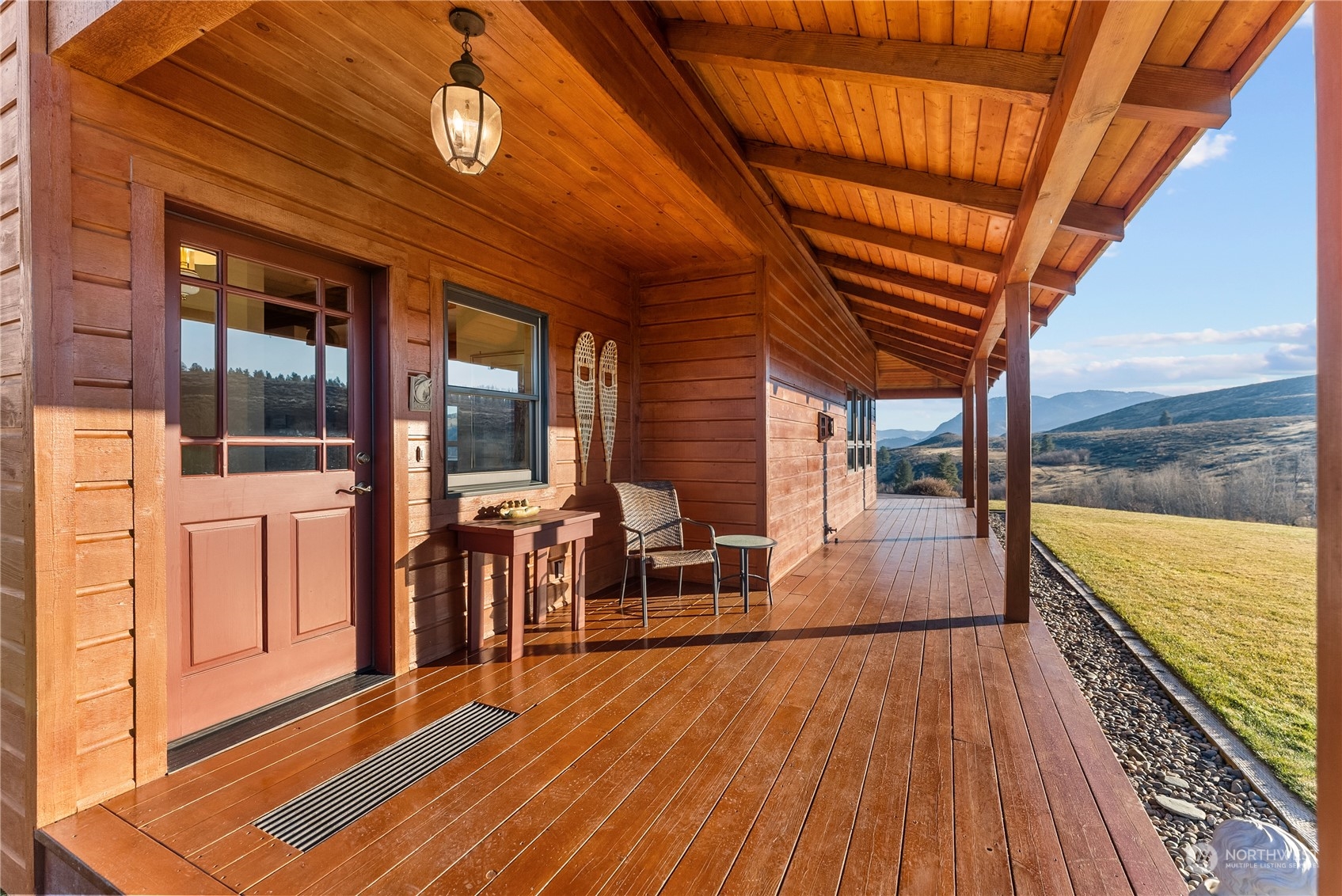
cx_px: 671
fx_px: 552
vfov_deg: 78.1
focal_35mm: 15
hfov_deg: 101.1
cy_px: 448
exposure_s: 1/250
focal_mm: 14.8
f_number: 5.6
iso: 400
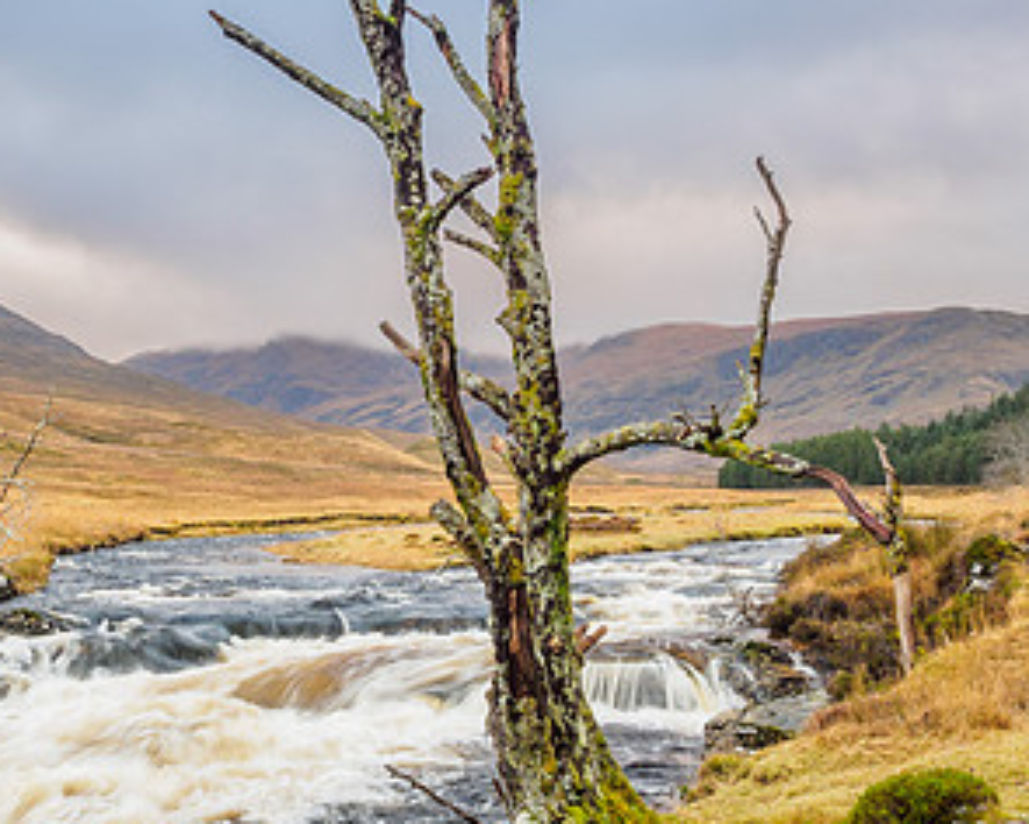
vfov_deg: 32.7
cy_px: 379
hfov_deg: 39.7
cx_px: 321
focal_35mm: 46
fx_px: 1401
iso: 200
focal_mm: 12
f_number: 7.1
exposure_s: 1/8
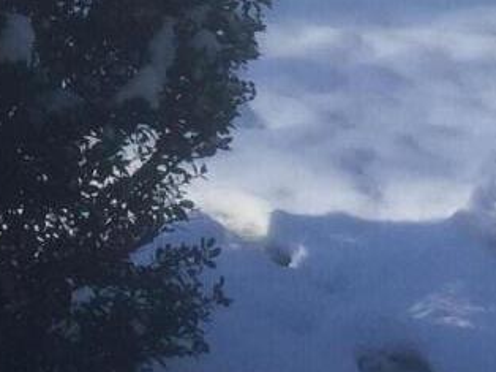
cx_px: -62
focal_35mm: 185
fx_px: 2649
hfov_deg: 10.6
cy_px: -488
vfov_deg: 7.5
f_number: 2.2
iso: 32
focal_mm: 4.15
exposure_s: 1/1130
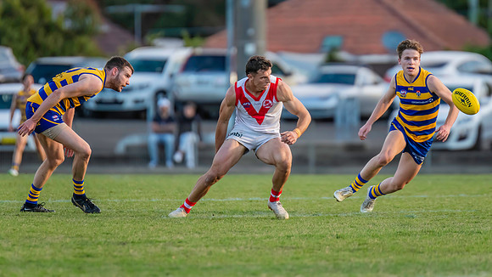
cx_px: 265
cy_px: 76
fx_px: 7482
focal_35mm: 574
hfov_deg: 3.8
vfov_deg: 2.1
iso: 1800
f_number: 4
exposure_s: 1/1600
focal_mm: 420
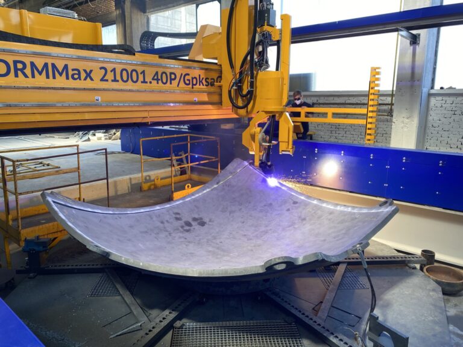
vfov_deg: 53.1
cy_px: 174
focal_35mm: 26
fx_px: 348
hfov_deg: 67.3
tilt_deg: -11.7
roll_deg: -0.4
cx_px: 232
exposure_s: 1/114
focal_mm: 4.25
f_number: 1.8
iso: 64
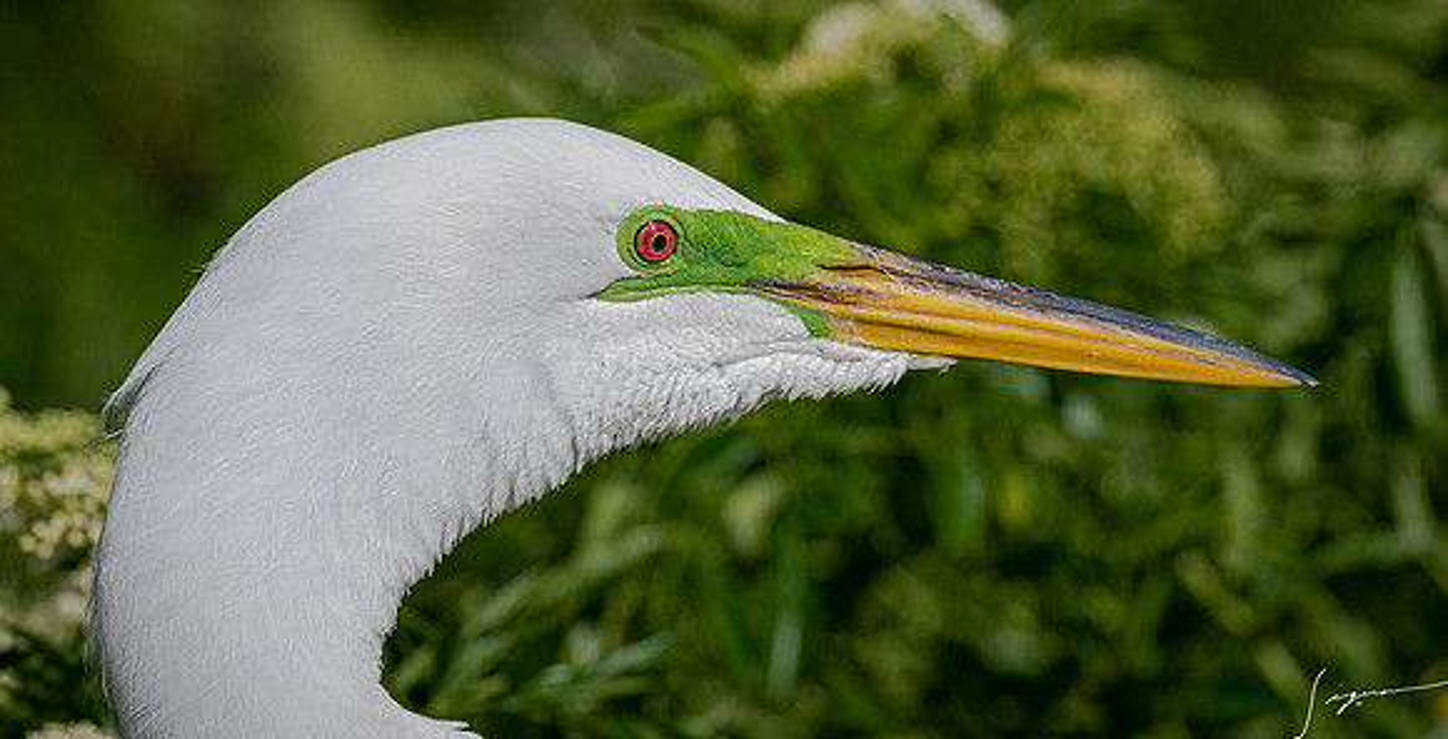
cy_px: 364
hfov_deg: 3.0
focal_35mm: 730
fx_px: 27426
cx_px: 956
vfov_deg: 1.5
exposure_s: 1/2500
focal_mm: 400
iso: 560
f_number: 9
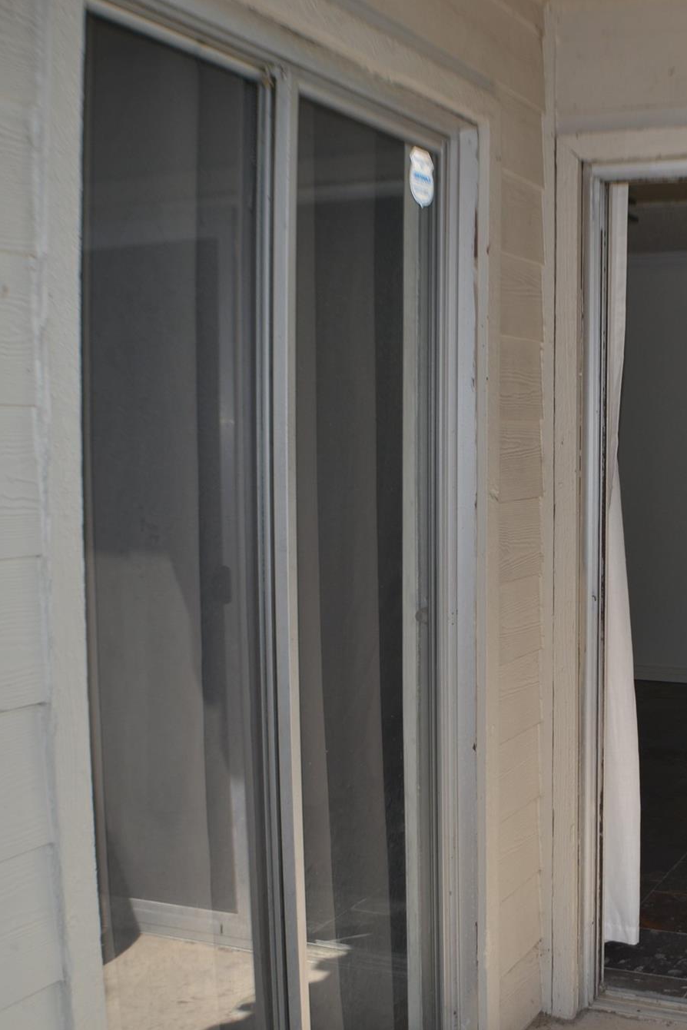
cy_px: 511
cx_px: 625
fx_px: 1573
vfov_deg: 36.2
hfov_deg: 23.9
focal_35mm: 55
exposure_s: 1/160
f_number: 4
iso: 100
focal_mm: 24
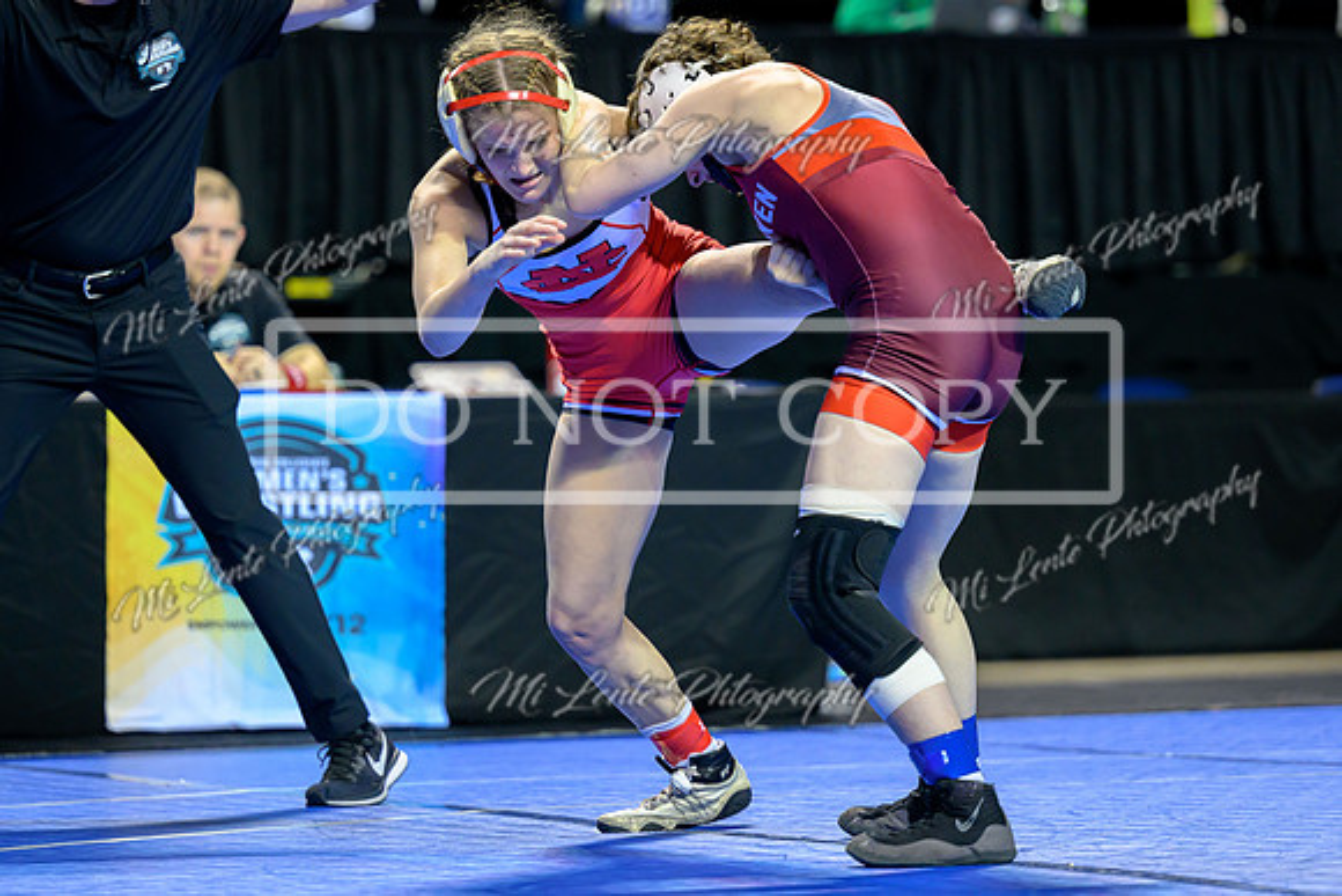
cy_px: 411
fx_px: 6919
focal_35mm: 186
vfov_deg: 7.4
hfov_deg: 11.1
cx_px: 605
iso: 2000
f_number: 2.8
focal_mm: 145
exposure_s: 1/800
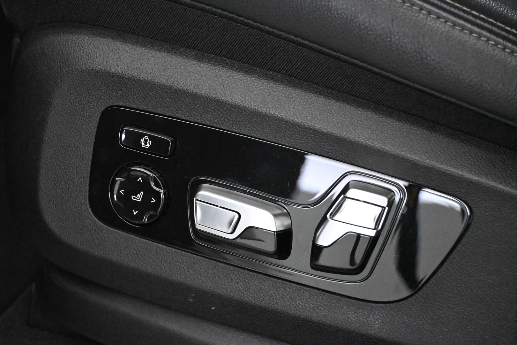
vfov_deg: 24.4
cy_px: 172
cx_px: 258
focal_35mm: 56
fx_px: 797
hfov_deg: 35.9
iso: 12800
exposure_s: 1/60
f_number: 5.3
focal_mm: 37
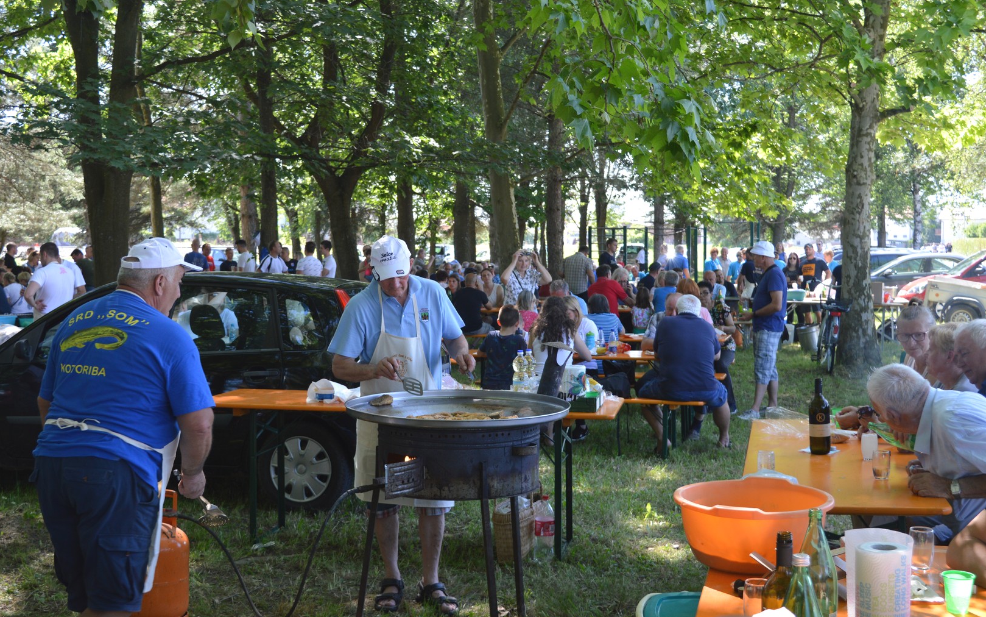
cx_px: 494
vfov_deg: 27.1
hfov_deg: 42.2
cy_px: 301
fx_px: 1277
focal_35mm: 48
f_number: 5.6
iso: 220
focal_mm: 31
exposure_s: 1/125
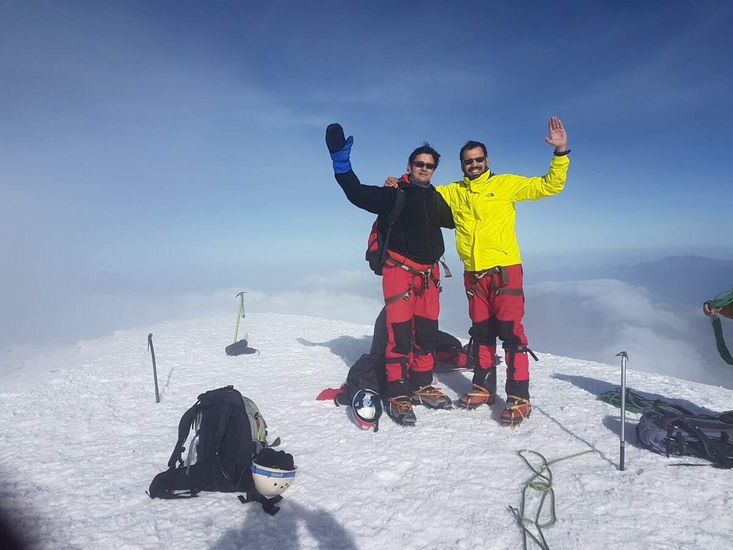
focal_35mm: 26
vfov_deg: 53.1
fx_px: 551
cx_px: 366
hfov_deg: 67.3
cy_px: 275
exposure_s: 1/5760
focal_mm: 4.2
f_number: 1.7
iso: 40
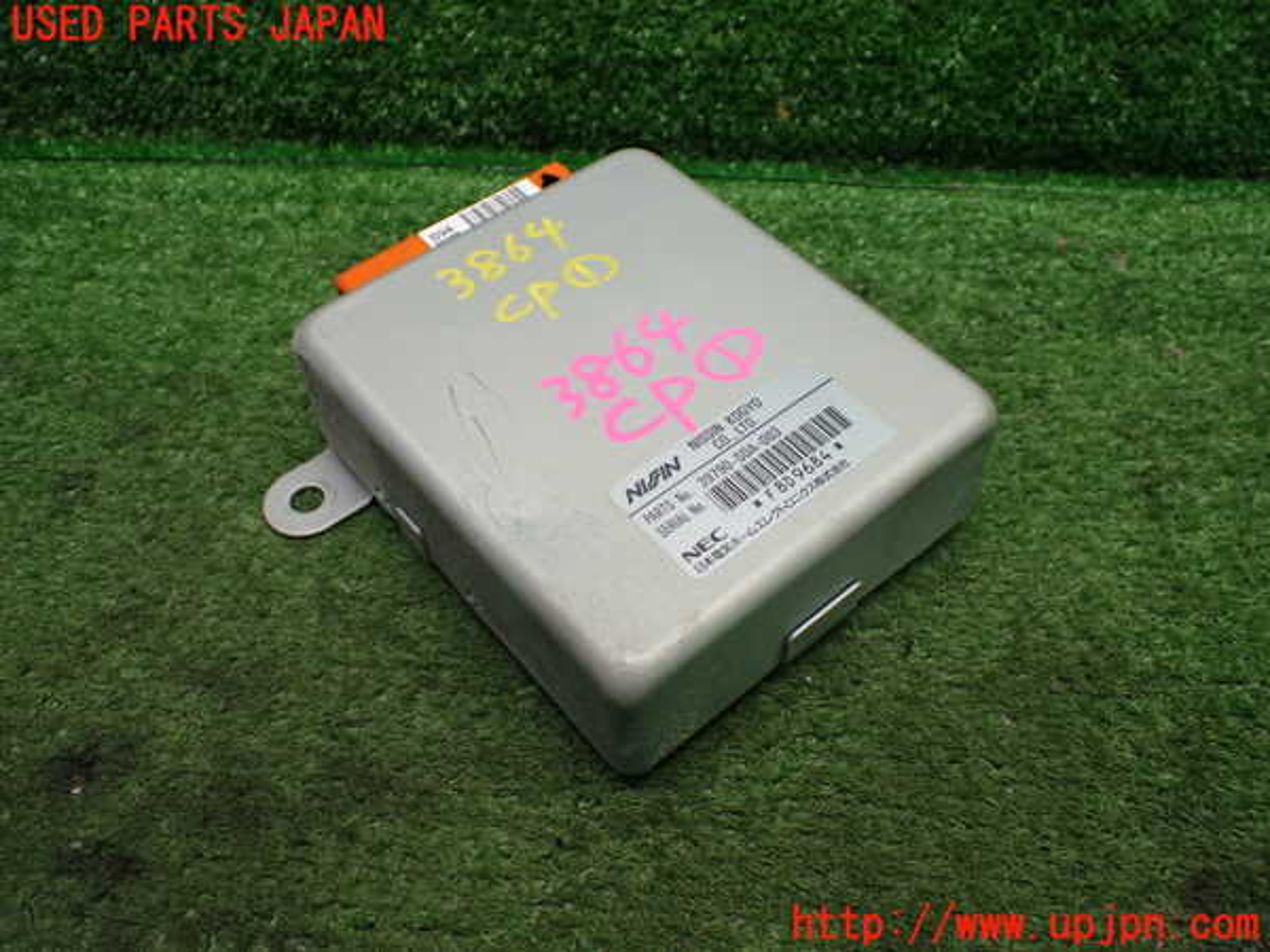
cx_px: 635
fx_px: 1101
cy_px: 476
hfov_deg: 60.0
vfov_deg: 46.8
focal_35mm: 30
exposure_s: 1/125
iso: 400
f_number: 2.3
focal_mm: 5.4
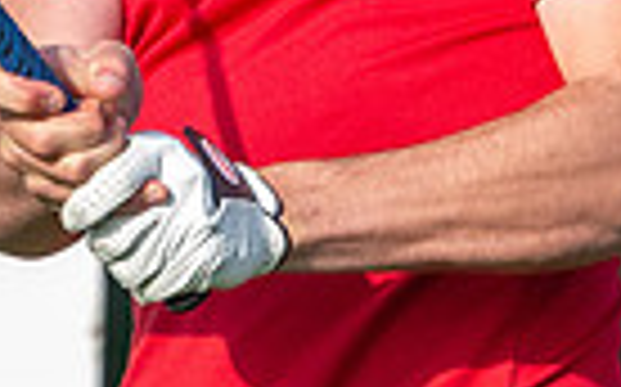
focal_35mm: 3037
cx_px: 111
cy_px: -806
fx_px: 51357
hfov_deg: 0.7
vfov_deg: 0.4
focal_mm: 300
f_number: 5
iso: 400
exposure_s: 1/2500
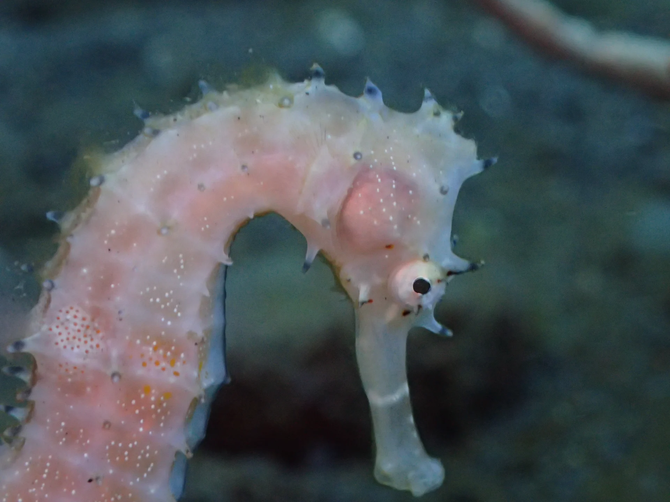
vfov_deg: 14.8
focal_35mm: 100
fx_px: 1936
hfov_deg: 19.6
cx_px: 335
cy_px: 251
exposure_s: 1/125
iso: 800
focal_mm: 18
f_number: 4.9
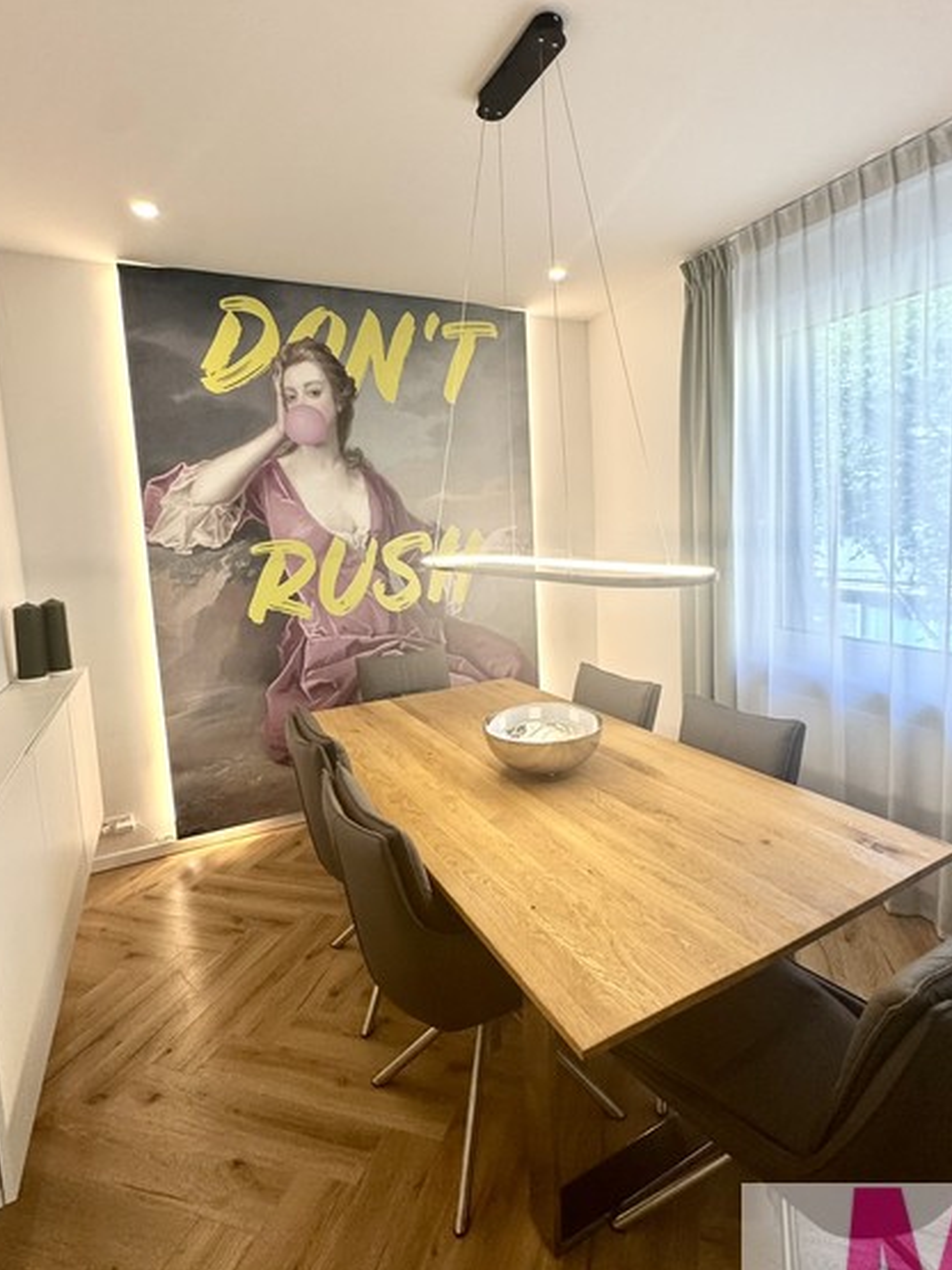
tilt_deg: -5.6
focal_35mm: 18
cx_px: 507
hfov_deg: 71.5
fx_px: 660
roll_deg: +2.6
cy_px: 594
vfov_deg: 87.7
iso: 125
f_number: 2.2
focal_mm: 2.22
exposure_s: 1/100
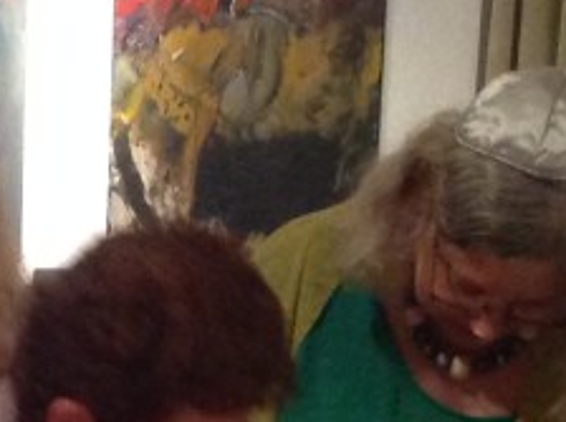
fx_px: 2611
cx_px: -339
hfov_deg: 11.7
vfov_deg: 8.6
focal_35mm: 160
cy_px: 907
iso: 500
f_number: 2.4
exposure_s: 1/17
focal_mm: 4.28
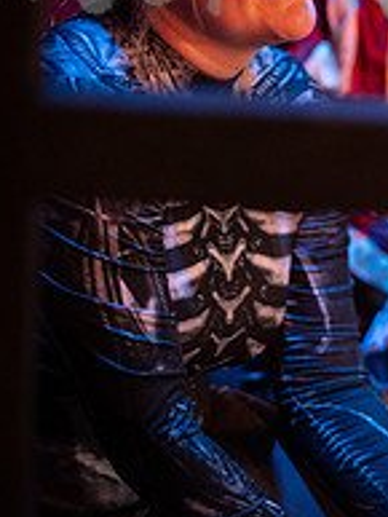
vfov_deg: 10.5
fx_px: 2807
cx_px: 369
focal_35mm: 188
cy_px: 54
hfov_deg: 7.9
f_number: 1.4
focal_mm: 56
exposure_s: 1/250
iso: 2500
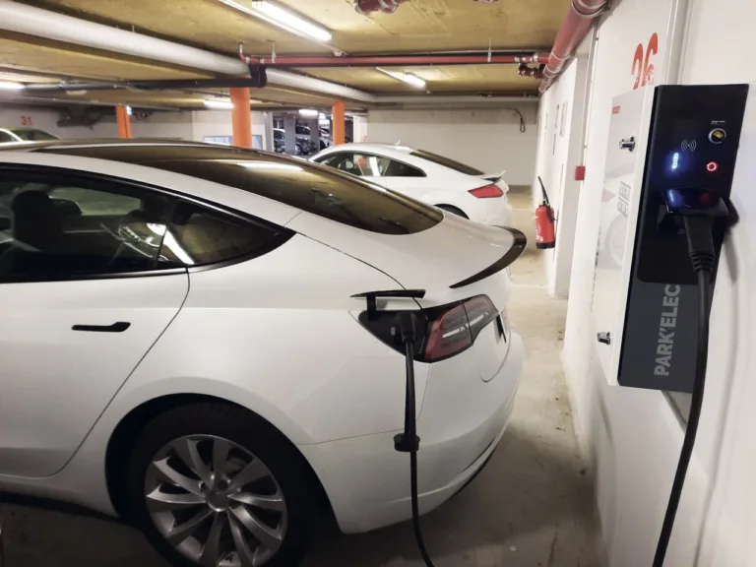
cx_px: 378
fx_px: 546
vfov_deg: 54.9
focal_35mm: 25
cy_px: 284
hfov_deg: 69.4
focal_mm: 4.6
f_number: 2
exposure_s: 1/25
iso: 320
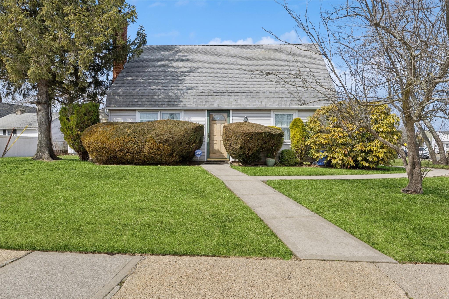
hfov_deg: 73.8
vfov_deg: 53.1
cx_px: 224
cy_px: 150
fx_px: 299
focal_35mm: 24
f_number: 8
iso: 200
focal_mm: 16
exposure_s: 1/2000
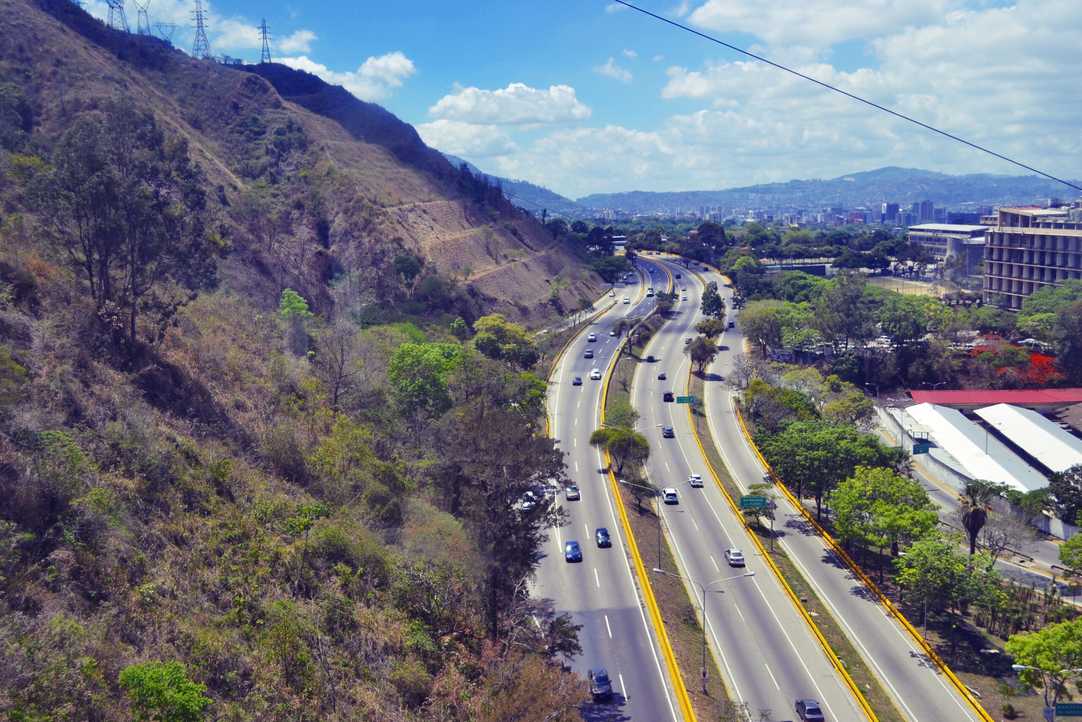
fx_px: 1082
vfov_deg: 36.9
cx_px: 541
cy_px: 361
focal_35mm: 36
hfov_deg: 53.1
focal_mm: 24
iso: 100
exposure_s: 1/320
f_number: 5.6
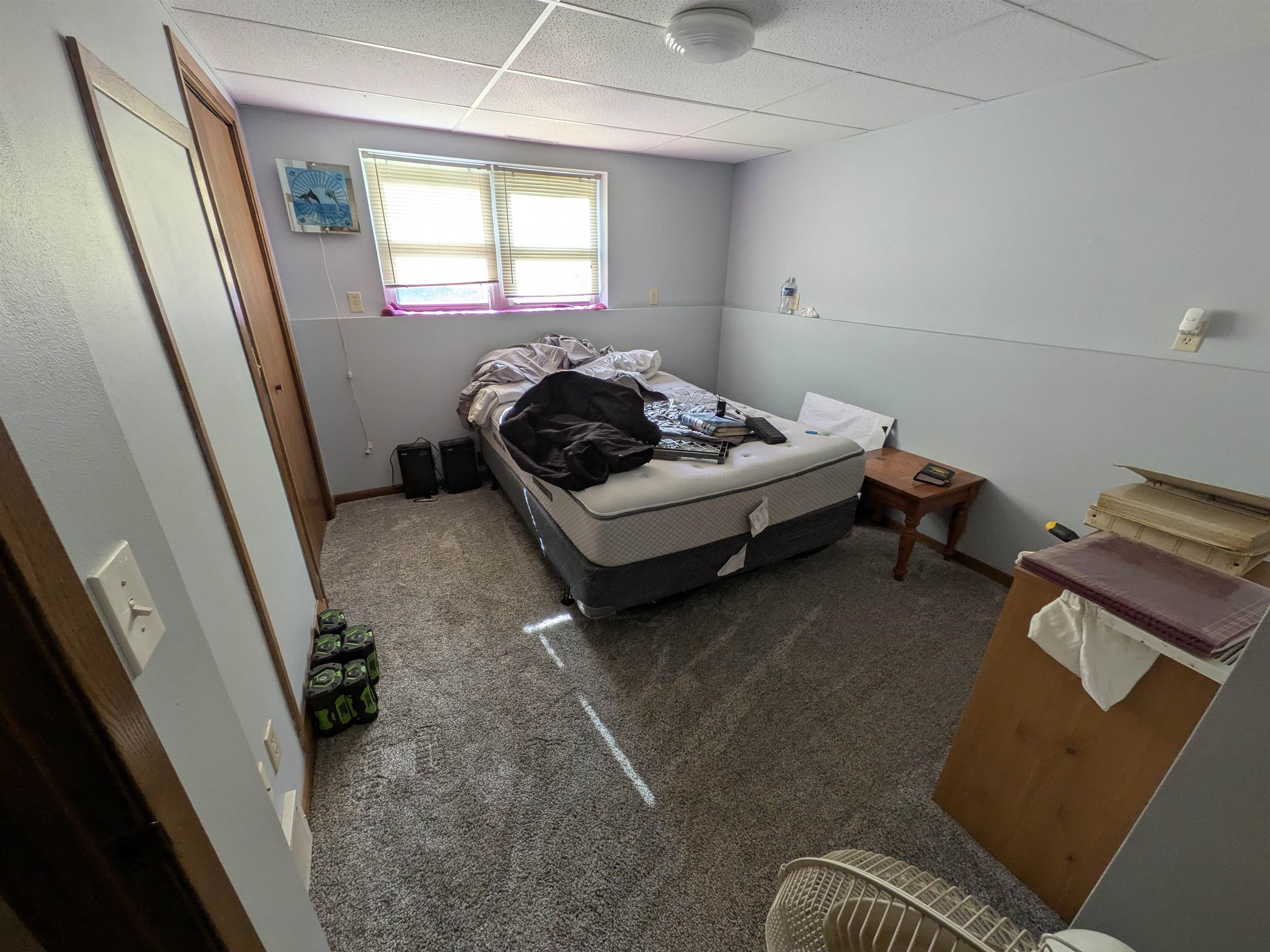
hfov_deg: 102.1
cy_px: 476
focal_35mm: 14
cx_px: 635
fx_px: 514
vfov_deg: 85.7
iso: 46
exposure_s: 1/44.6
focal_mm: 1.85
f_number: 2.2
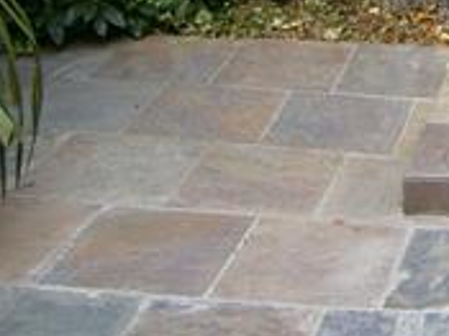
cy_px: -222
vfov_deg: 14.9
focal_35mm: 89
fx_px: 1154
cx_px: 662
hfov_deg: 19.4
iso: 80
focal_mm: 4.7
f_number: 2.8
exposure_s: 1/250
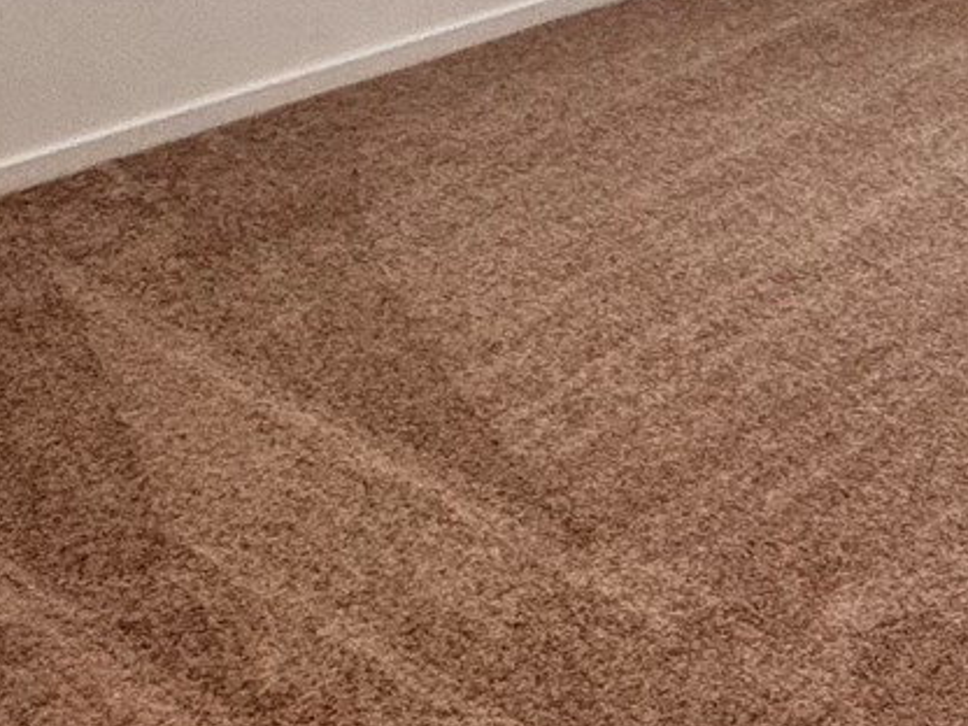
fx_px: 1930
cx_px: 1215
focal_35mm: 69
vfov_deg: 17.0
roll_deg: +0.1
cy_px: -626
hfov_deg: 24.9
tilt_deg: -1.0
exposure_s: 1/120
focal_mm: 2.22
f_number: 2.2
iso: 64
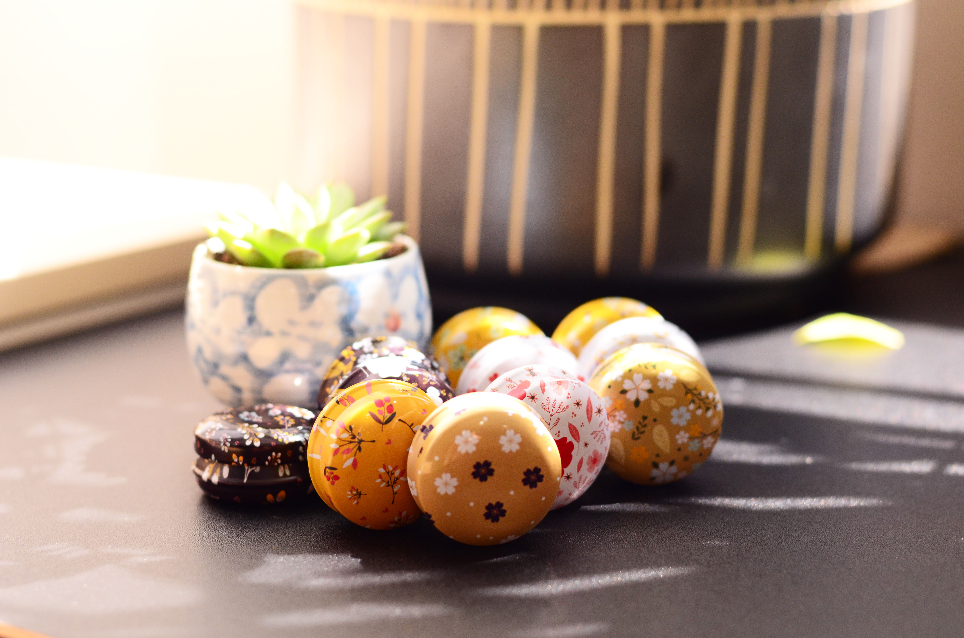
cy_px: 319
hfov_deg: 27.0
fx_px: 2004
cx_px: 482
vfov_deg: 18.1
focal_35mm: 75
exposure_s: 1/250
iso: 800
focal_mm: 50
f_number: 3.2
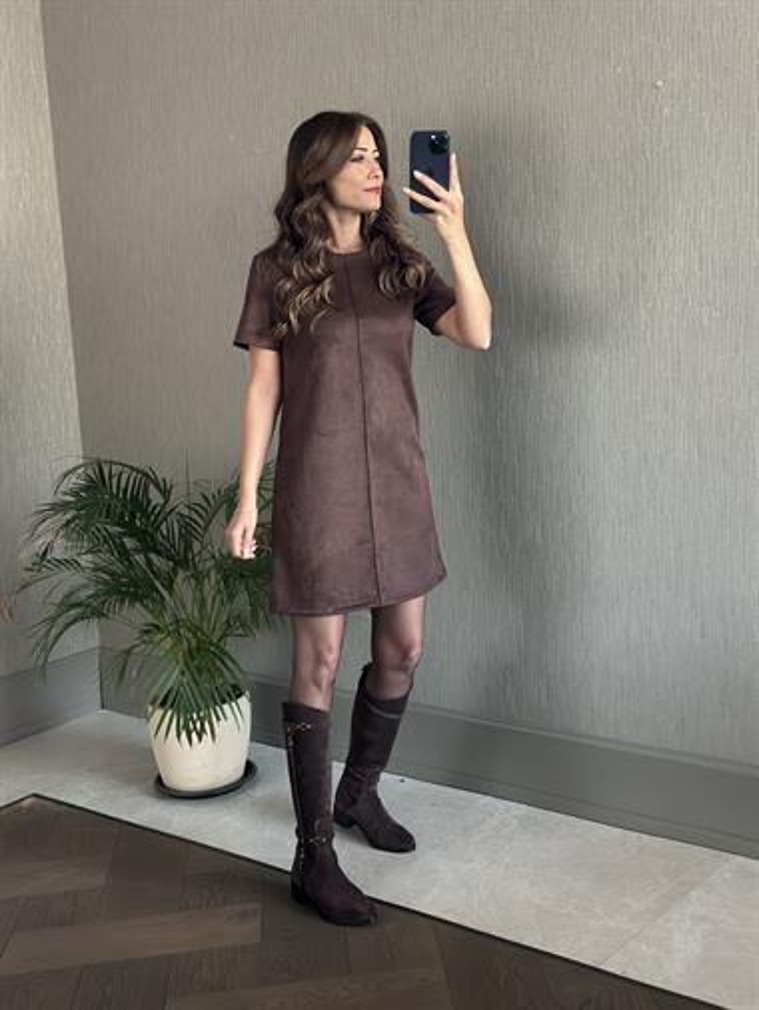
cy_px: 505
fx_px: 1402
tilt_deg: -18.7
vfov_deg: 39.6
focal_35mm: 48
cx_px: 380
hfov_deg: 30.3
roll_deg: +3.5
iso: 500
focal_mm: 6.86
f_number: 1.78
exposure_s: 1/40
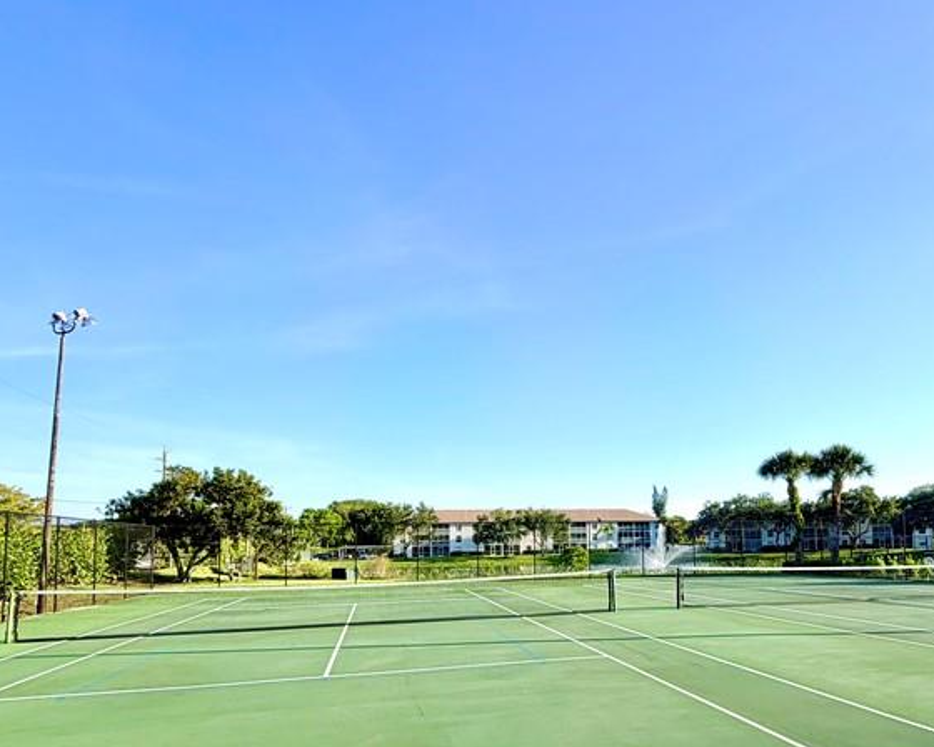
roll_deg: +1.0
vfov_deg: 55.7
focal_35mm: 25
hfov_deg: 67.3
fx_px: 691
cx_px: 572
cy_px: 494
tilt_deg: +4.5
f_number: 2.2
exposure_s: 1/770
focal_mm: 2.22
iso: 25
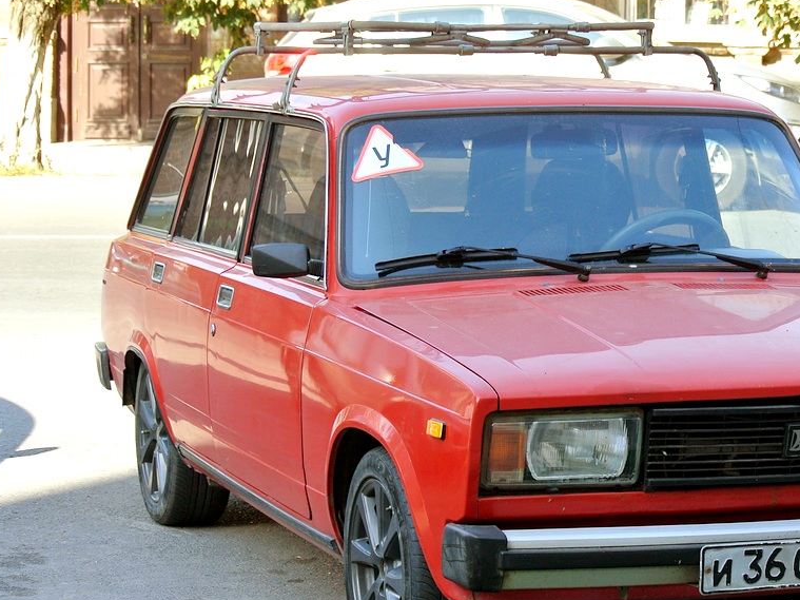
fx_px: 2842
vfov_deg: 12.0
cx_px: 624
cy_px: 307
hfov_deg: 15.9
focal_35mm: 123
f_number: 4
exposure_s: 1/200
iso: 100
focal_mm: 30
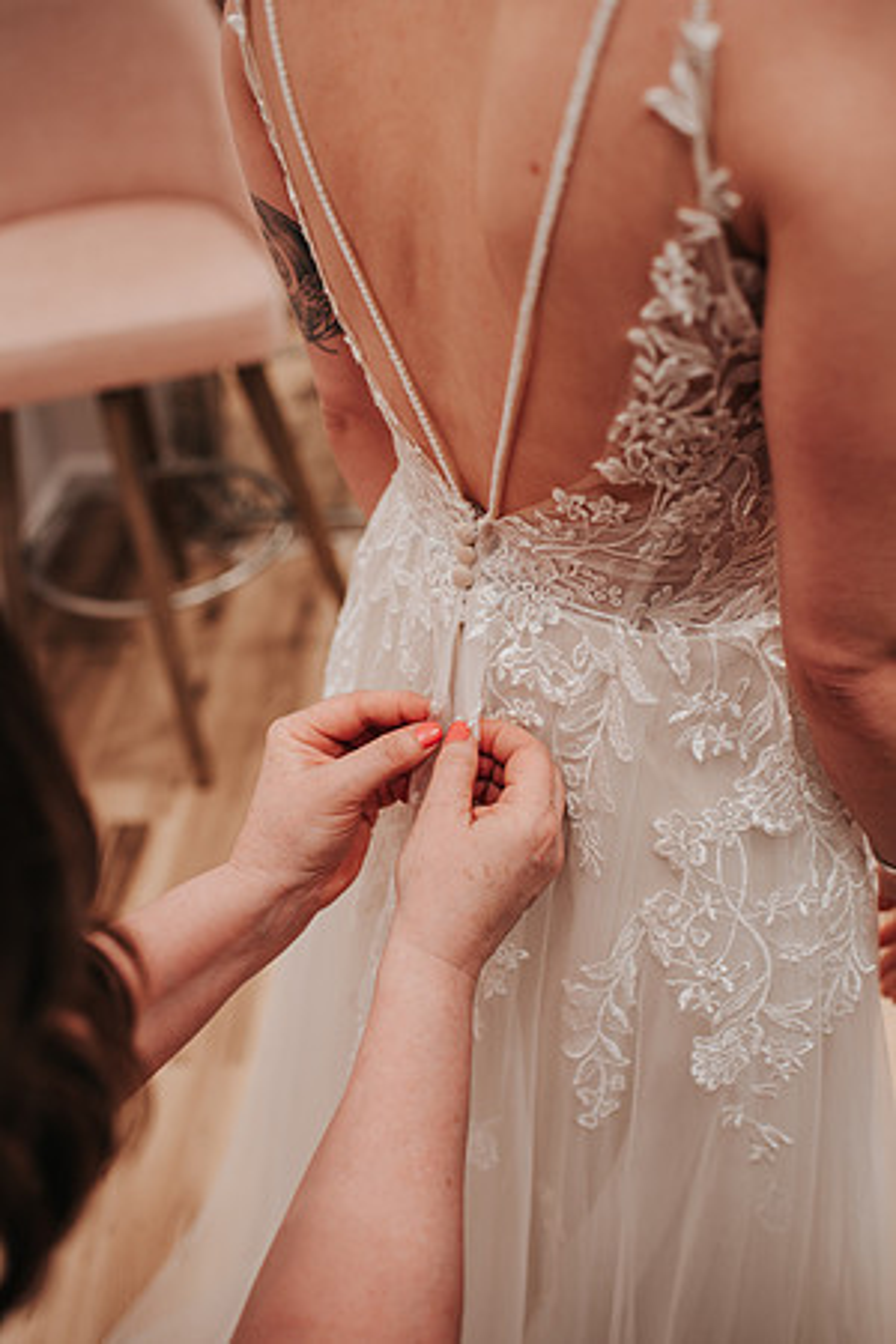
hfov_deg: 37.9
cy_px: 672
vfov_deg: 54.4
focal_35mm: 35
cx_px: 448
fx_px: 1307
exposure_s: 1/125
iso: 220
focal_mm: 35
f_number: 2.8
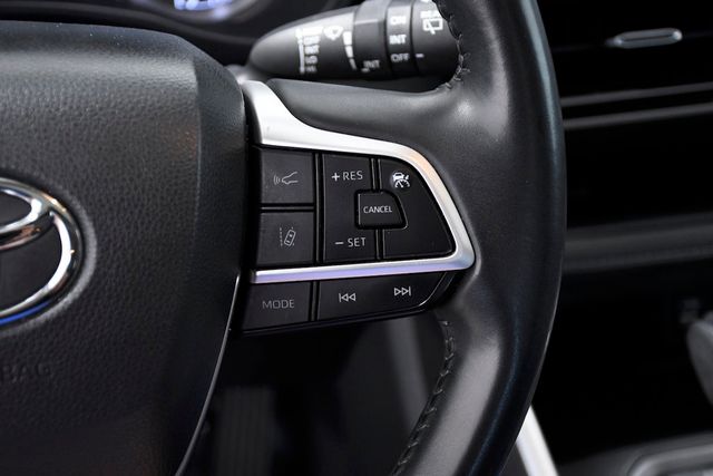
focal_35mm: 72
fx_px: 1426
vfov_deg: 18.9
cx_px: 356
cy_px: 238
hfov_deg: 28.1
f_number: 4.5
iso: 2500
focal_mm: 48
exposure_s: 1/80
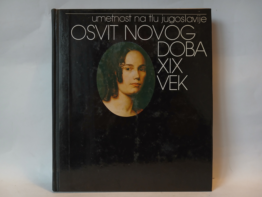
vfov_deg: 49.7
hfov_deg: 63.4
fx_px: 212
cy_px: 100
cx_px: 128
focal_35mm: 28
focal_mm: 3.98
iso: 250
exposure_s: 1/30
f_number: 1.8
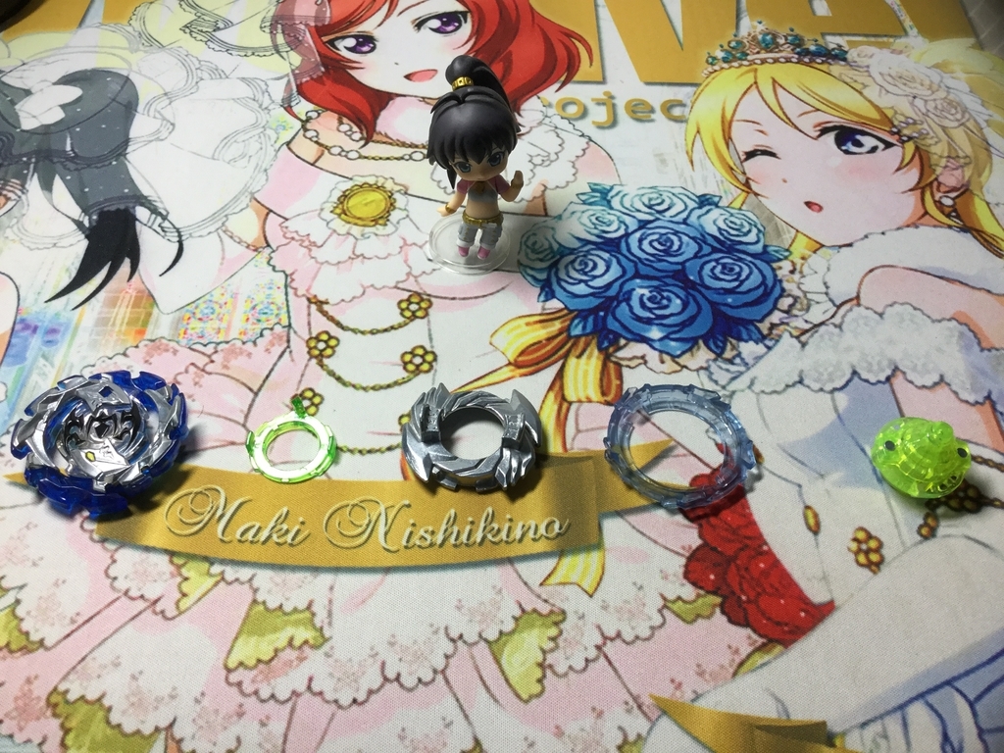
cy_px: 376
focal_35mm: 31
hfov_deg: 58.4
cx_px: 502
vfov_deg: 45.4
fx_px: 899
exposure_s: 1/40
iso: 25
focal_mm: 3.3
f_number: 2.4
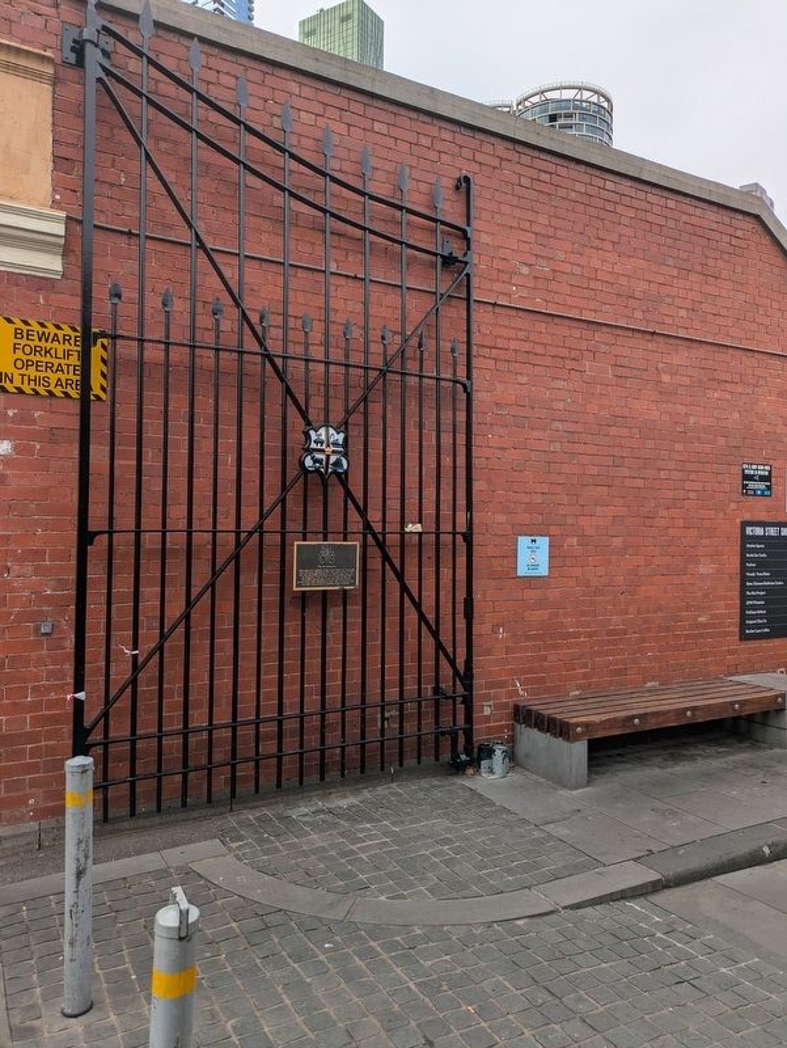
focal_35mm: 25
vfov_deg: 69.4
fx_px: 757
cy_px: 524
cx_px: 394
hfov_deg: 54.9
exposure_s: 1/808
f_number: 1.89
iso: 47
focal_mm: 5.43
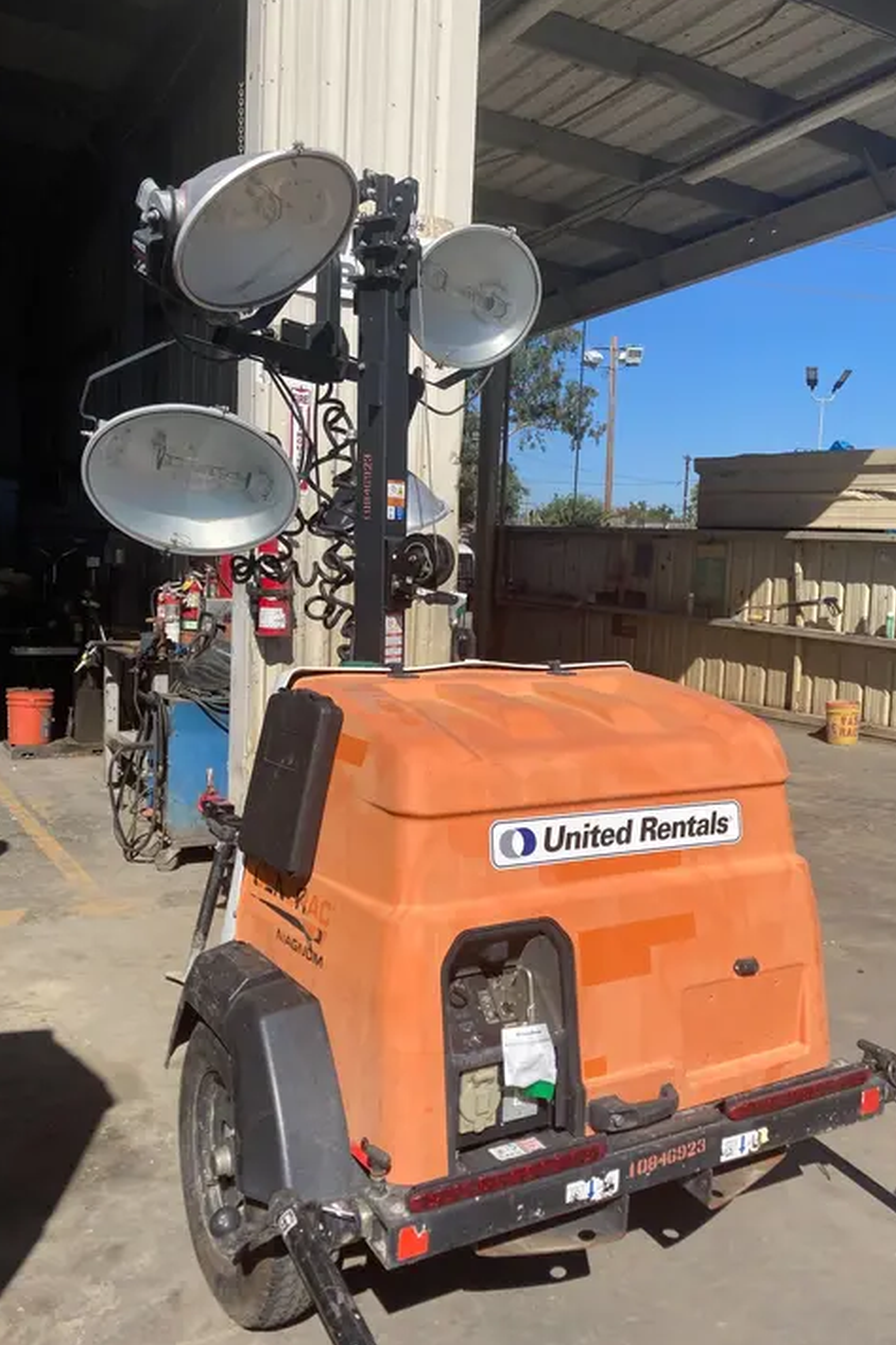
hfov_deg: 43.5
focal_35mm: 30
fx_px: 1121
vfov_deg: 62.0
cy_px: 666
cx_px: 499
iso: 20
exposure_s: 1/2558
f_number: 1.8
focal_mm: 3.99
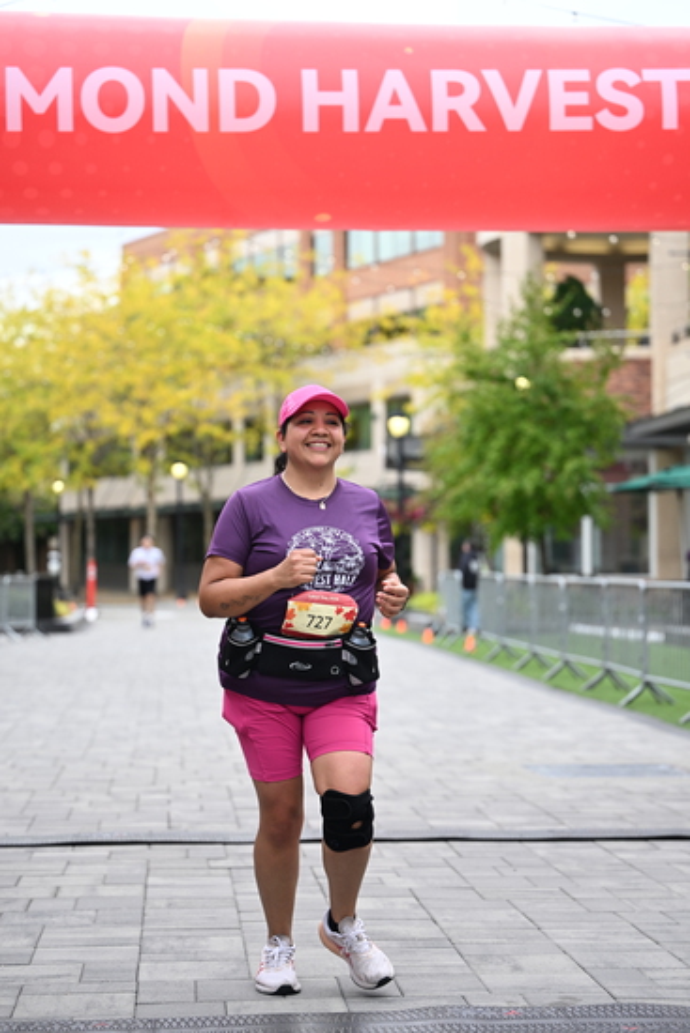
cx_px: 345
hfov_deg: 17.1
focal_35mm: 80
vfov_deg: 25.4
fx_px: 2298
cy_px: 516
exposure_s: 1/1600
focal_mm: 80
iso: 640
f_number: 2.8
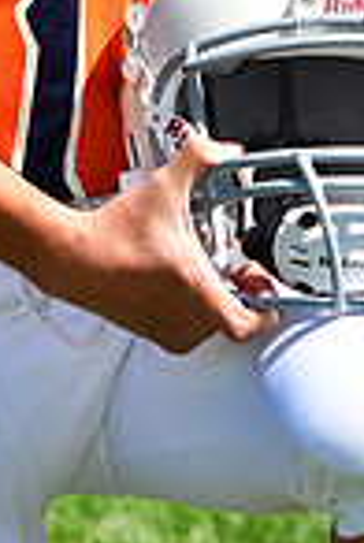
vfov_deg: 3.3
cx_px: 76
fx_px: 9434
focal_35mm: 625
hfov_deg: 2.2
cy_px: -331
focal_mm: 105
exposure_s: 1/2500
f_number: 4.5
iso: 400
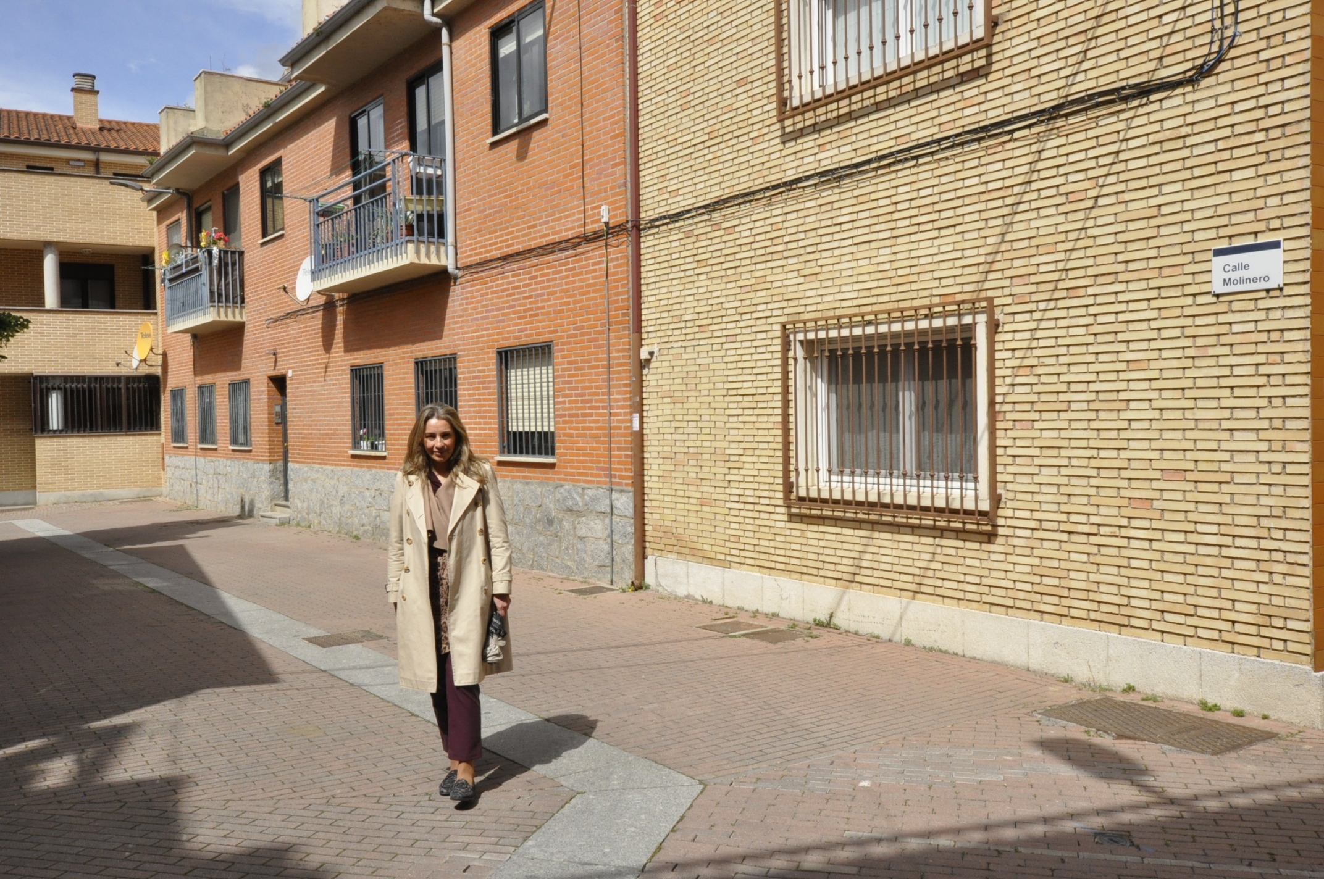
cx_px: 662
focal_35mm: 30
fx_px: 1102
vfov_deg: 43.5
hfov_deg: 62.0
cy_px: 440
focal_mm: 20
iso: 1250
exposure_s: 1/1000
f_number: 16
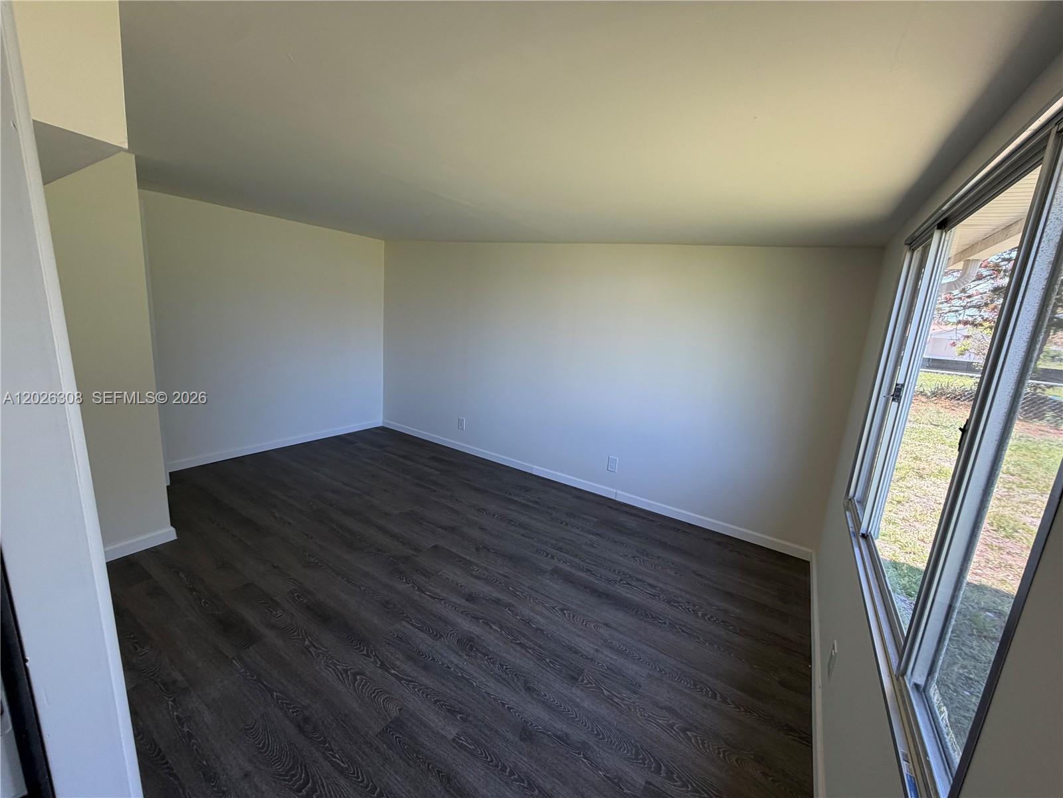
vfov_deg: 85.7
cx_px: 532
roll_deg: -4.0
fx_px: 430
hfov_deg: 102.1
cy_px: 399
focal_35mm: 14
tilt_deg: -11.3
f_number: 2.2
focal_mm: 2.22
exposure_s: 1/121
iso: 80
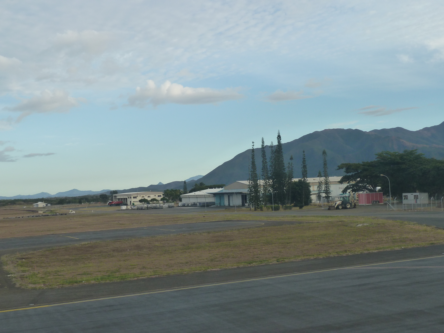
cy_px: 166
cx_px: 222
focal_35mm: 48
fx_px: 616
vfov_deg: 30.3
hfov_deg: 39.7
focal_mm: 7.9
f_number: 4
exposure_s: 1/200
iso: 125
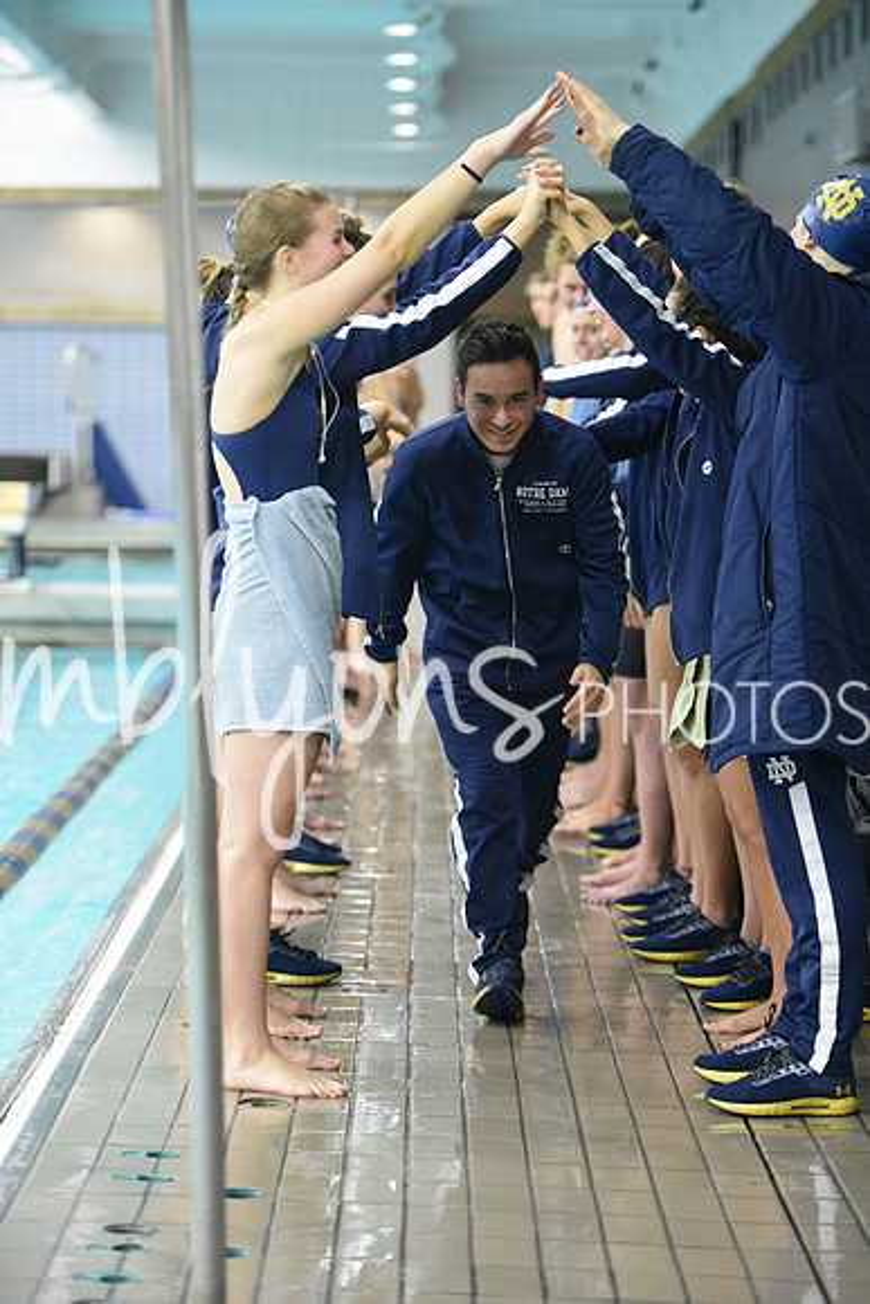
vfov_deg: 18.6
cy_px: 652
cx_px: 435
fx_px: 3985
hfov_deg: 12.5
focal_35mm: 110
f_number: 2.8
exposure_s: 1/320
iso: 3200
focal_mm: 110
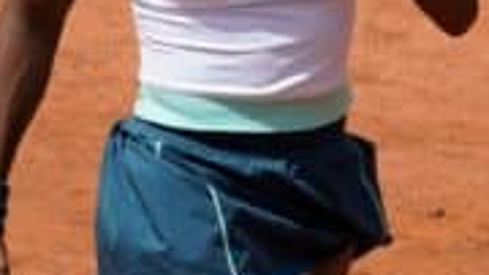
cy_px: 290
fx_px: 15576
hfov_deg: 1.8
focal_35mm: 1202
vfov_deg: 1.0
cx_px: 266
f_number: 6.3
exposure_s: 1/2000
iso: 320
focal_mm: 240
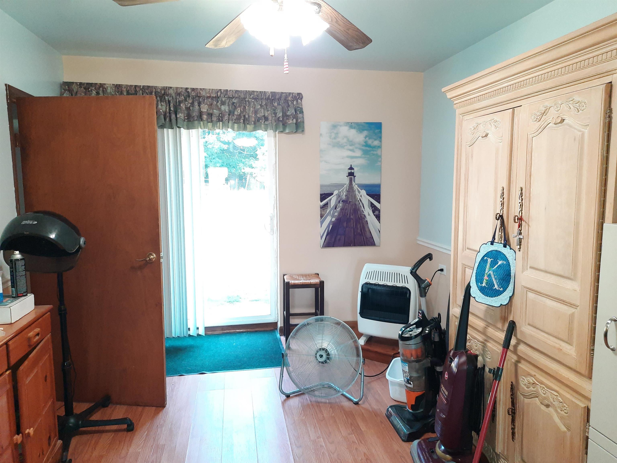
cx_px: 308
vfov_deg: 54.9
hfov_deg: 69.4
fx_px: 446
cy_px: 232
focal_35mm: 25
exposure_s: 1/60
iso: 400
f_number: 2
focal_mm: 4.6
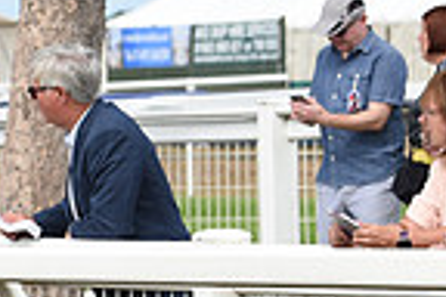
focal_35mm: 396
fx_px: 4906
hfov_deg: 5.1
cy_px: 252
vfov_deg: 3.5
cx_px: -424
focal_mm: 98
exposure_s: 1/1250
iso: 400
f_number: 5.6
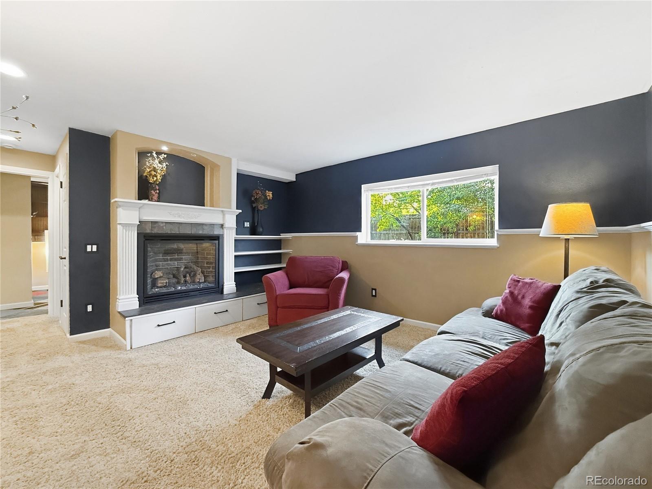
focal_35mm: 14
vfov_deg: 85.7
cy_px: 244
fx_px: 264
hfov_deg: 102.1
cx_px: 326
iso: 640
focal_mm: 2.2
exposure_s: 1/60
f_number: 2.2
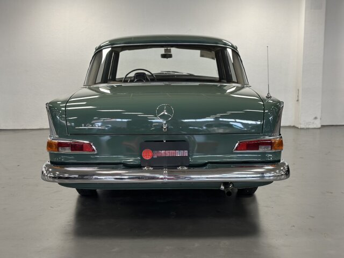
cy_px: 129
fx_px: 477
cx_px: 172
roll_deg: +0.0
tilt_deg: -8.2
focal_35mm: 48
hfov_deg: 39.7
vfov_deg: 30.3
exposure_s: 1/68
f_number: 1.78
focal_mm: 6.86
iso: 125
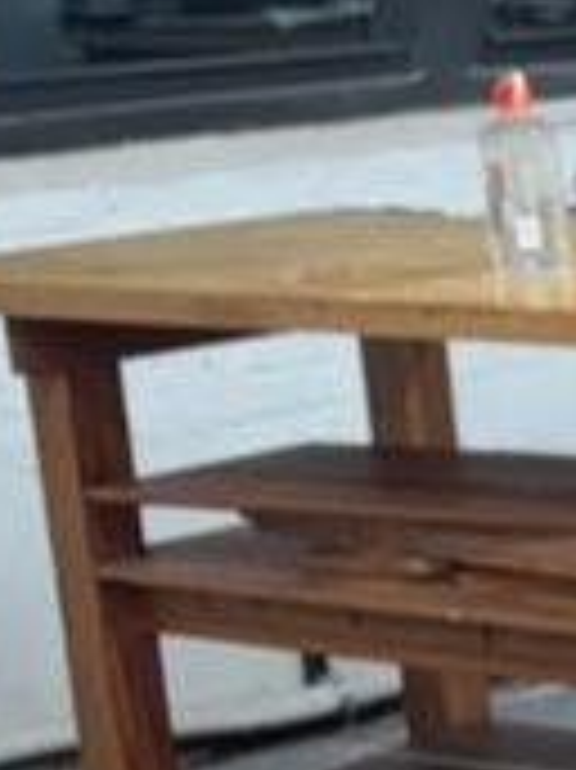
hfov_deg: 8.6
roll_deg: +2.0
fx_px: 3332
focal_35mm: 150
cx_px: 1593
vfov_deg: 13.1
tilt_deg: -12.8
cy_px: 626
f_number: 1.78
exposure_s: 1/120
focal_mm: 6.86
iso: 125
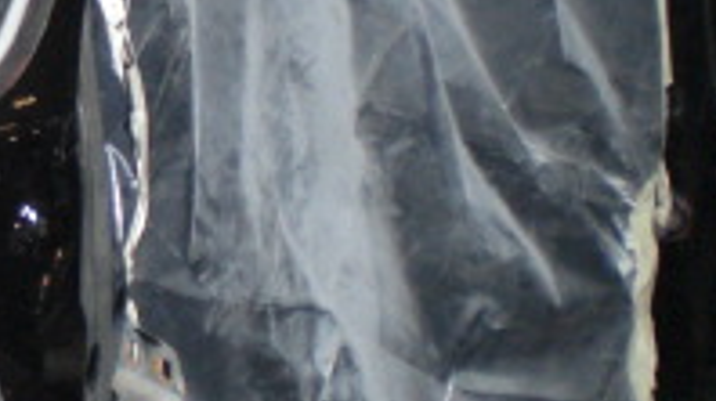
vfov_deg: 8.9
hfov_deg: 15.1
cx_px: -275
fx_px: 2542
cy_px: -61
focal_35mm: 134
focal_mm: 6.3
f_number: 3.1
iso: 200
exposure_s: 1/60
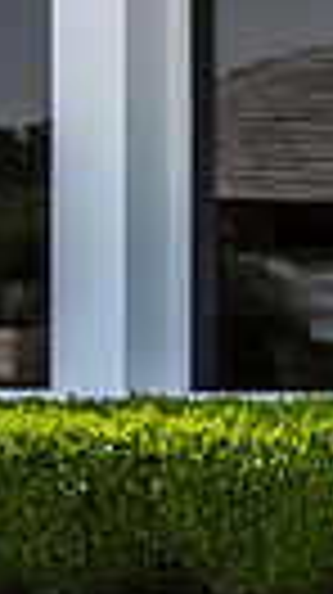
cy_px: 430
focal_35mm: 242
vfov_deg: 8.9
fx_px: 3809
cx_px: 1177
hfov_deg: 4.7
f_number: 2.8
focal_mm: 52
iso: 100
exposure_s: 1/800
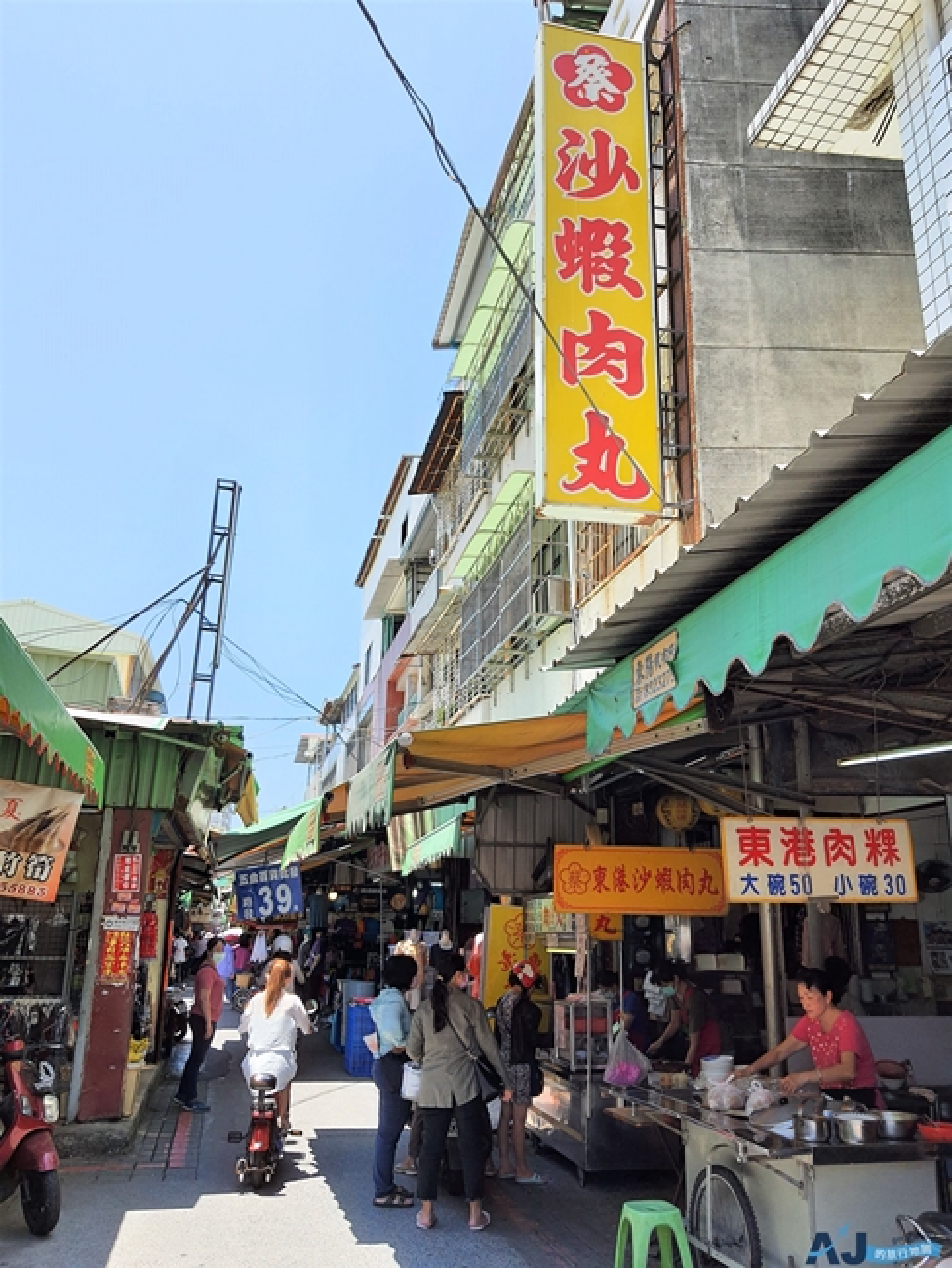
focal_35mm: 26
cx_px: 476
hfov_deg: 53.1
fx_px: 953
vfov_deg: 67.3
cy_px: 634
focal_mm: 4.32
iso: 50
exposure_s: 1/918
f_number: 1.7
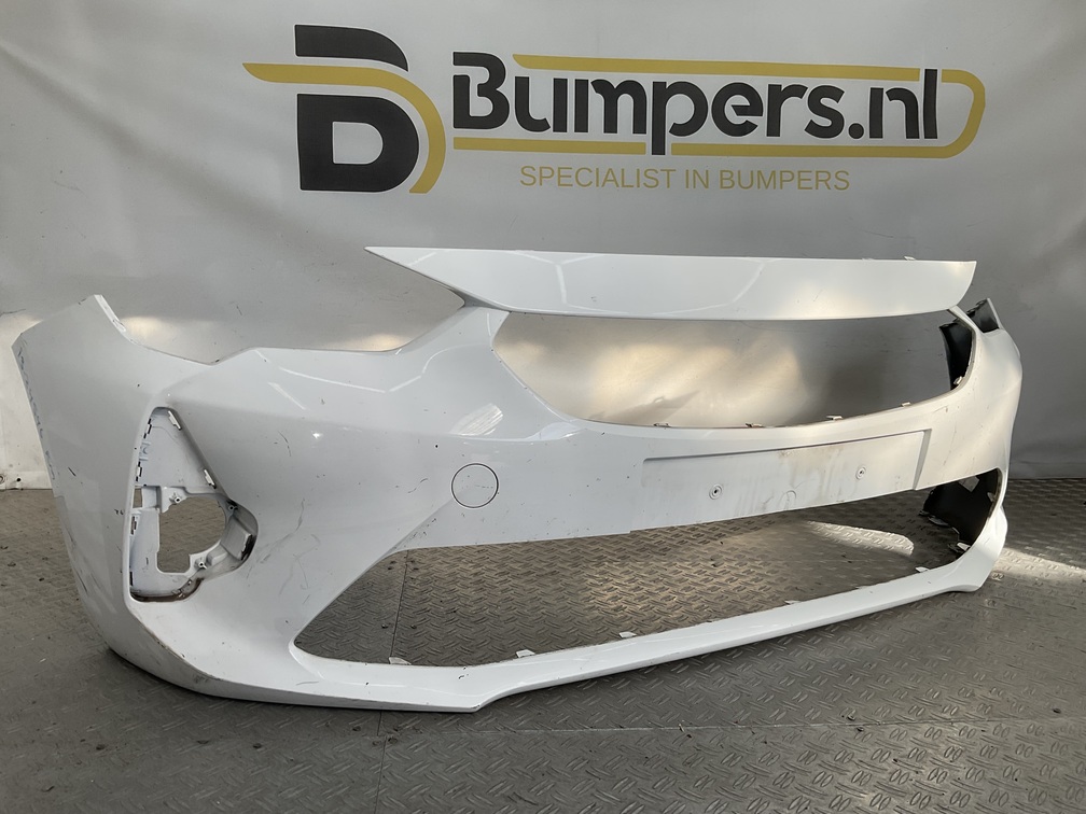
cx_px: 543
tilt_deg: -10.6
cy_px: 407
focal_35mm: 29
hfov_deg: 61.7
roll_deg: -1.2
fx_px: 910
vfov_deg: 48.2
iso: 16
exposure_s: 1/829
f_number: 1.8
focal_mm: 3
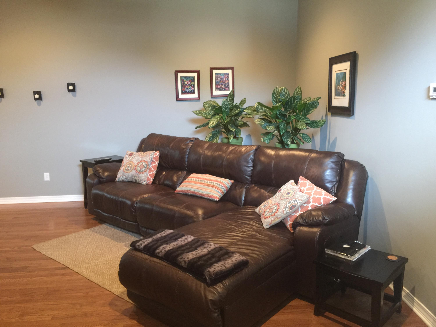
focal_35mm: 29
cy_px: 164
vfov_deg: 48.2
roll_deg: -0.6
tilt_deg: -9.7
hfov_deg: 61.7
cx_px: 218
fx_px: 365
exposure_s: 1/4
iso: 80
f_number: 2.2
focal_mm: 4.15
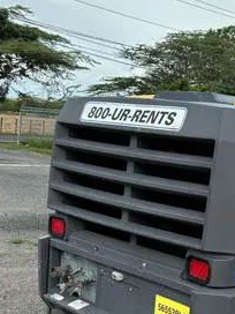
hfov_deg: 20.2
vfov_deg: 27.1
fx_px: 634
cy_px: 266
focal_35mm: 70
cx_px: 247
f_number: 1.6
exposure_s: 1/1220
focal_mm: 5.96
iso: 50
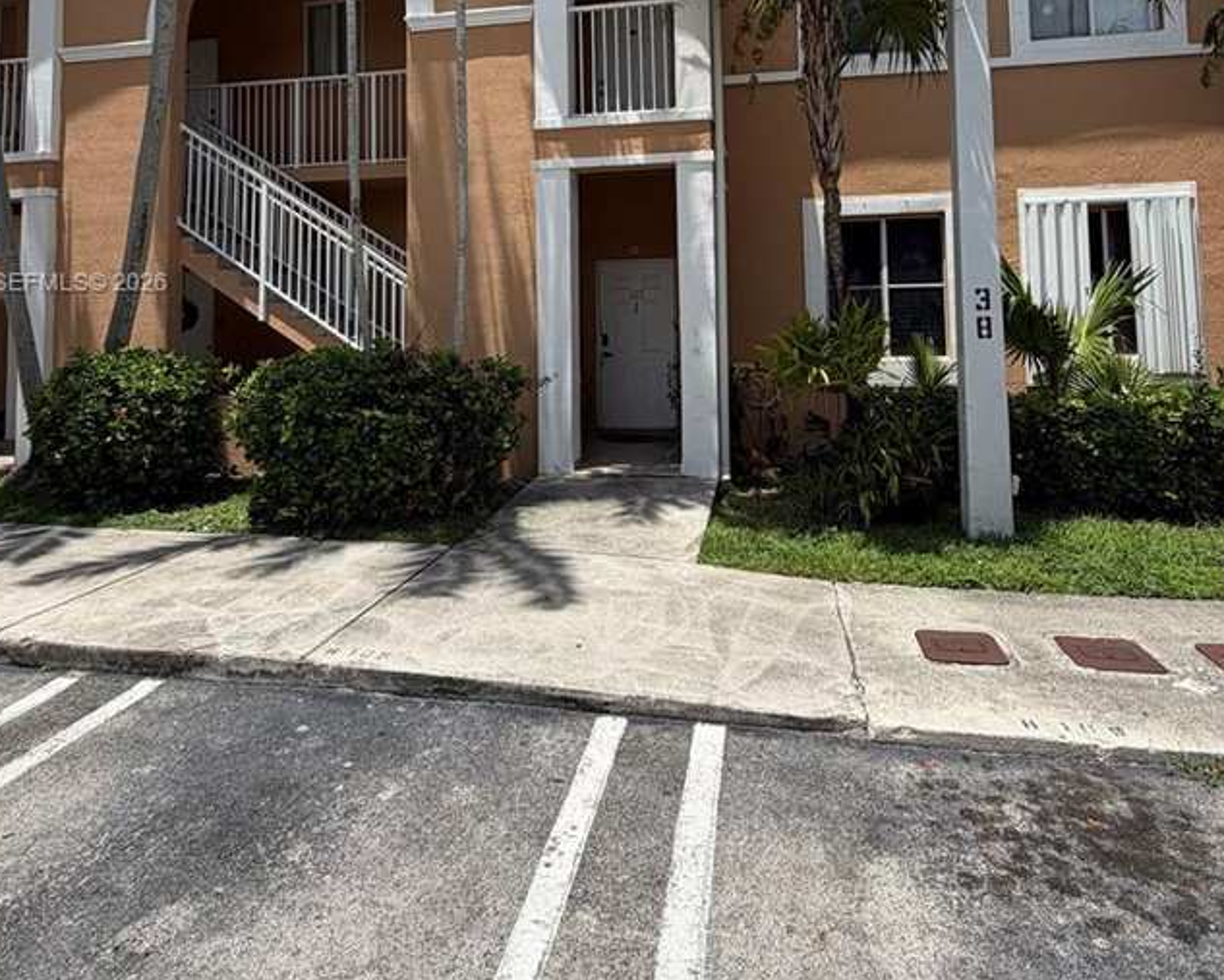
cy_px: 284
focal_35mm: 23
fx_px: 834
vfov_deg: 58.7
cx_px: 623
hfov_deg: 72.6
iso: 20
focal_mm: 2.22
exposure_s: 1/779
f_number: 2.2
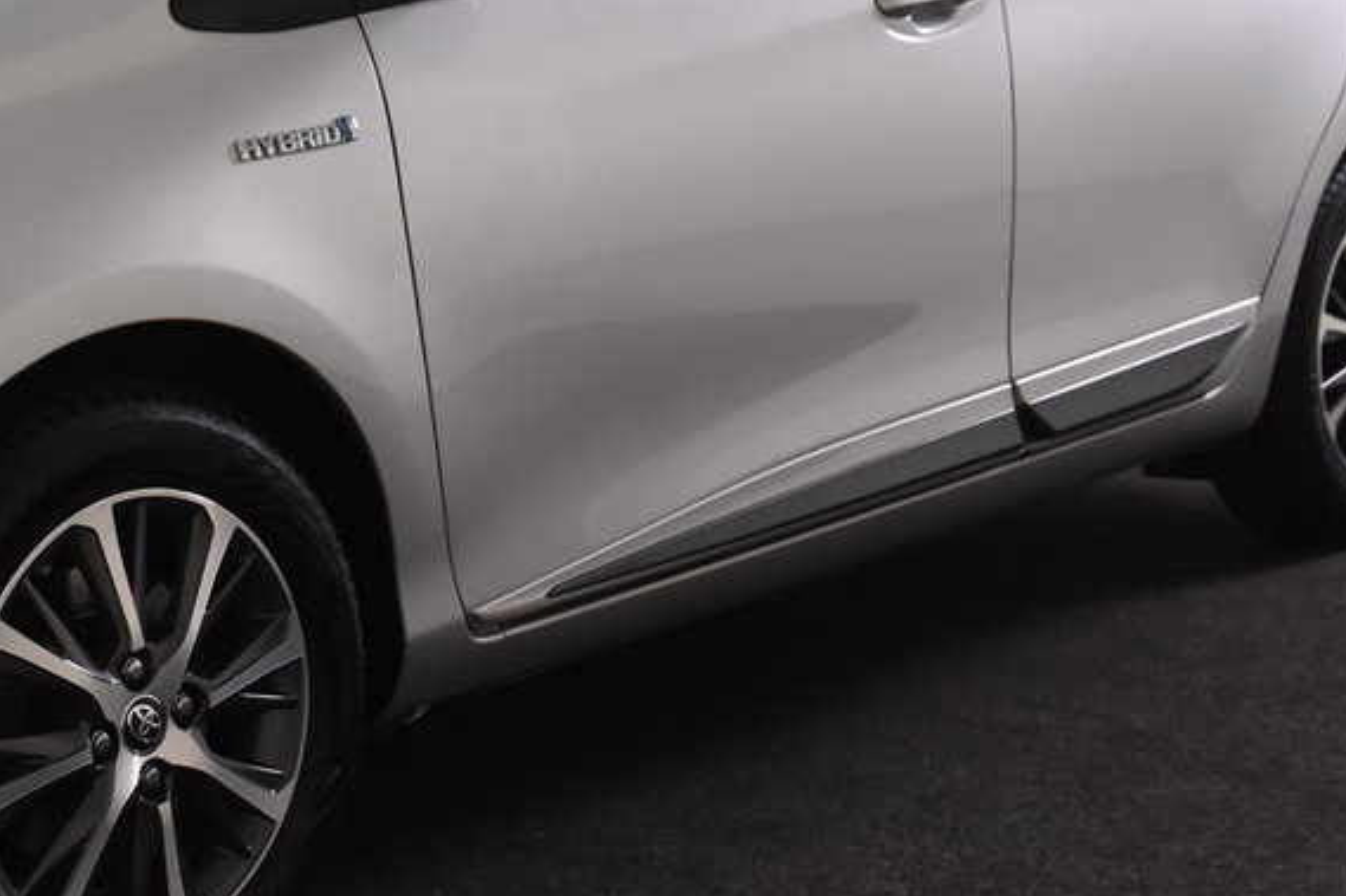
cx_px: 71
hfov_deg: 24.2
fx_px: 3027
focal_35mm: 81
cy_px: 304
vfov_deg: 16.8
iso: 1600
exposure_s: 1/80
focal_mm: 24
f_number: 4.5
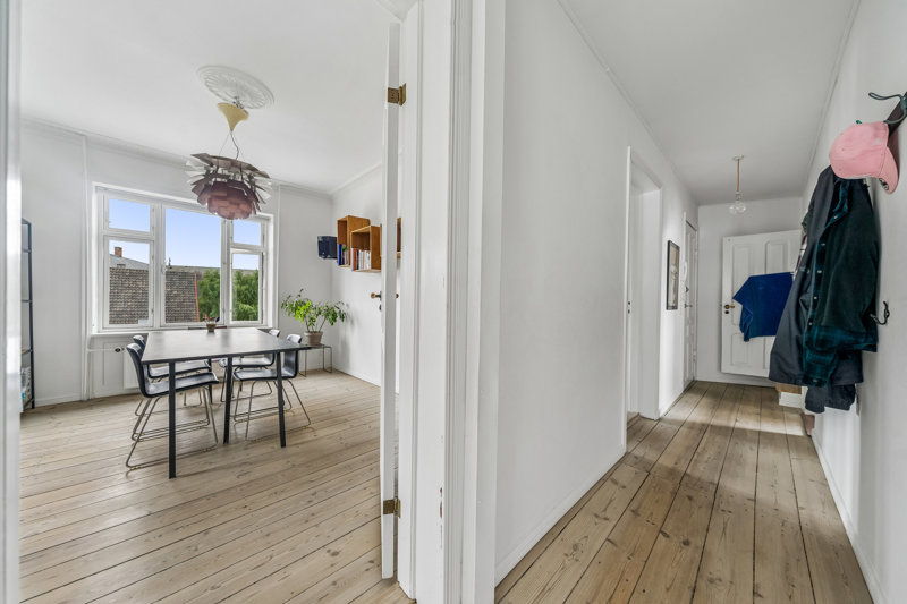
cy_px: 302
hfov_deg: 112.6
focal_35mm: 12
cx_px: 454
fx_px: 302
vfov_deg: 90.0
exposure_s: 1/50
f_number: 5.6
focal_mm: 12
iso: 500
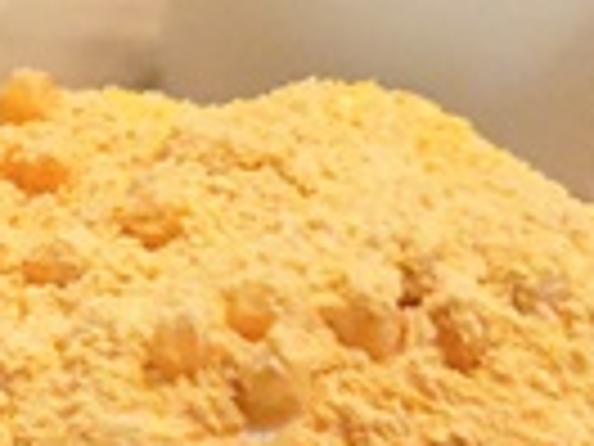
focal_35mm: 197
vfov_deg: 7.1
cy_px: 1113
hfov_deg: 9.3
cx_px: -657
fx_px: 3380
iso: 200
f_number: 1.8
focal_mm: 5.4
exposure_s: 1/100
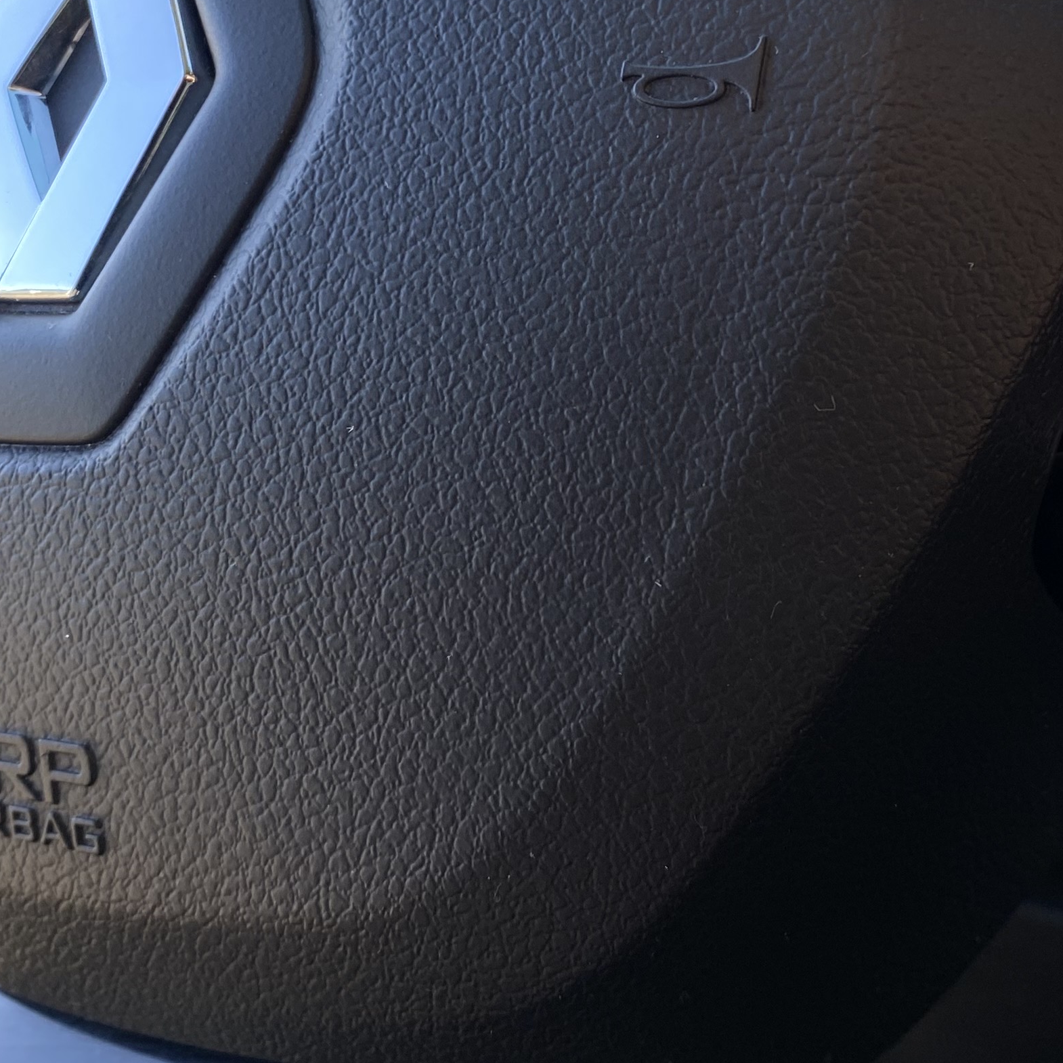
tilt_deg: -13.0
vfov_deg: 28.2
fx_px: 2050
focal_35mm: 59
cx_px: 555
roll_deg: +6.6
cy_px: 148
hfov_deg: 29.1
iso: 40
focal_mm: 4.25
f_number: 1.8
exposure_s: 1/122
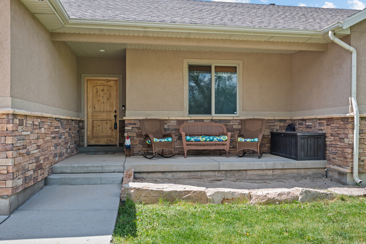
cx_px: 183
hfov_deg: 65.5
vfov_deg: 46.4
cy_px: 122
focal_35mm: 28
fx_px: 285
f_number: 8
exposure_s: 1/50
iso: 800
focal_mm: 28
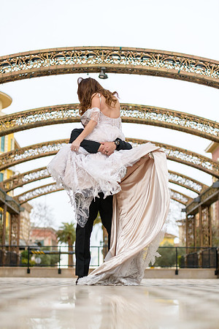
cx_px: 110
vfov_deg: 28.8
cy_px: 164
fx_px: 639
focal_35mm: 70
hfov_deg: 19.5
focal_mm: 70
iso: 400
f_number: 2.8
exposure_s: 1/3200
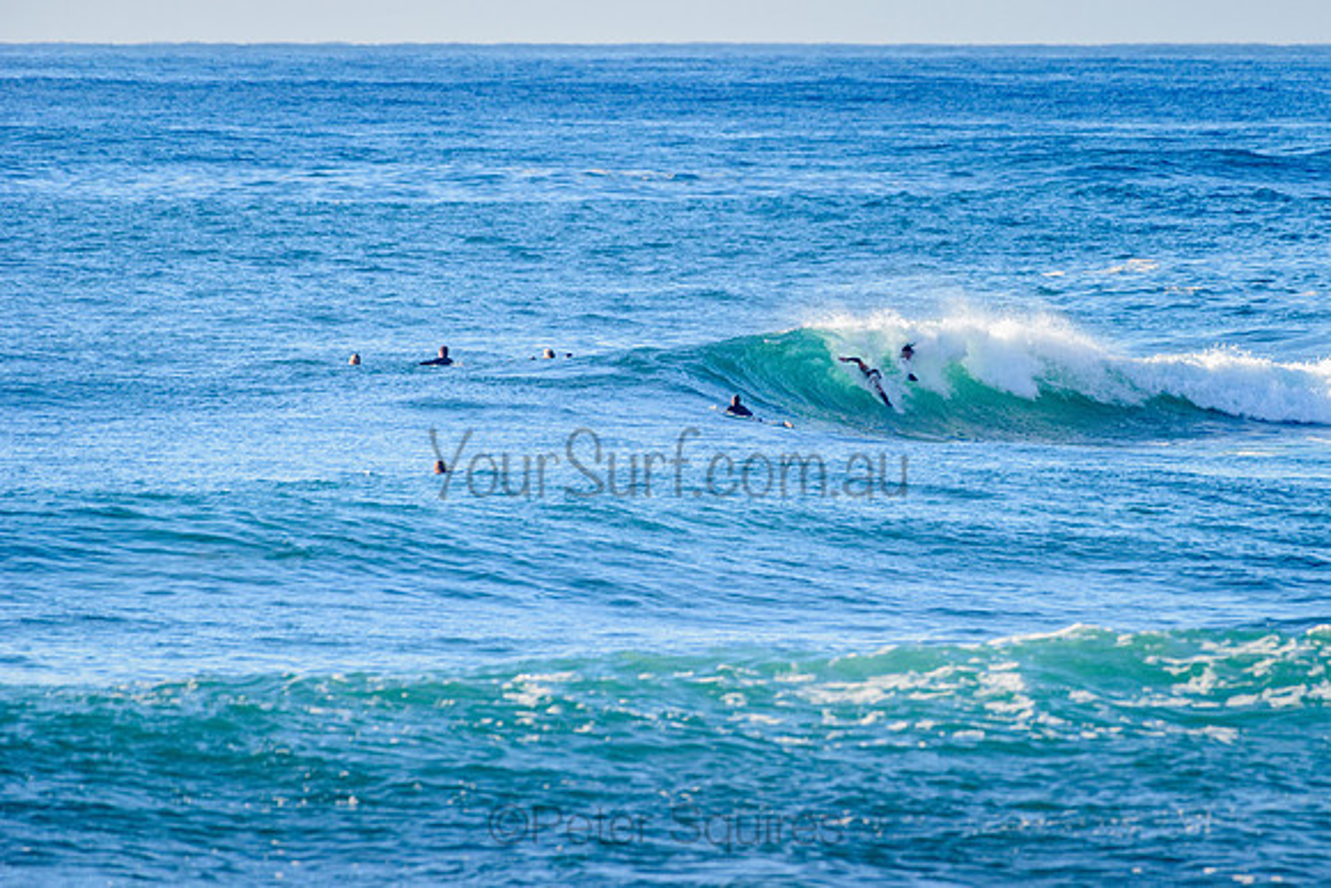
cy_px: 378
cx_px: 816
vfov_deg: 2.2
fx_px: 22676
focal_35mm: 613
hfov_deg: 3.4
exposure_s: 1/2000
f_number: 5.6
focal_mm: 500
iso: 400
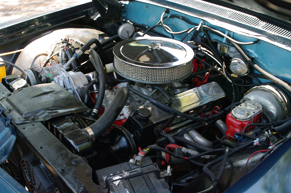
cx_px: 146
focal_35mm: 42
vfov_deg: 31.8
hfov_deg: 46.4
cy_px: 96
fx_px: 339
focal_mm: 28
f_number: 6.7
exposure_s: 1/250
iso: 1600
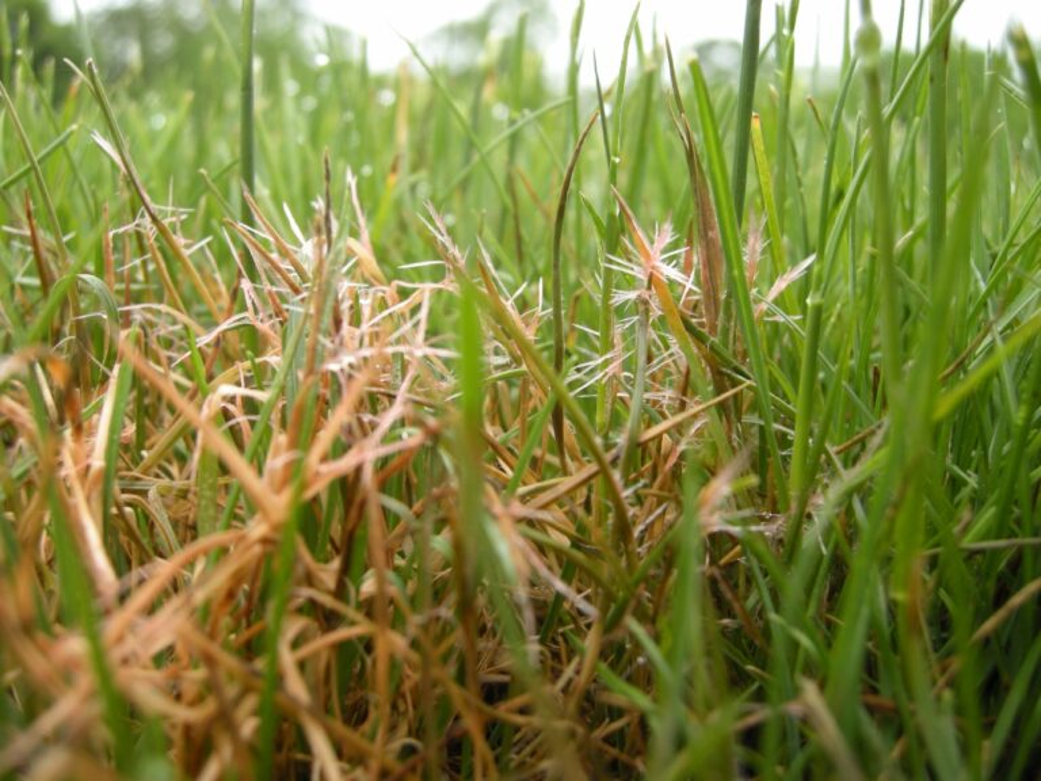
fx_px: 1053
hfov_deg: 52.6
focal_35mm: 35
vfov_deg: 40.7
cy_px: 390
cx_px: 520
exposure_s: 1/88.6
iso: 64
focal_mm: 7.5
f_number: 3.4
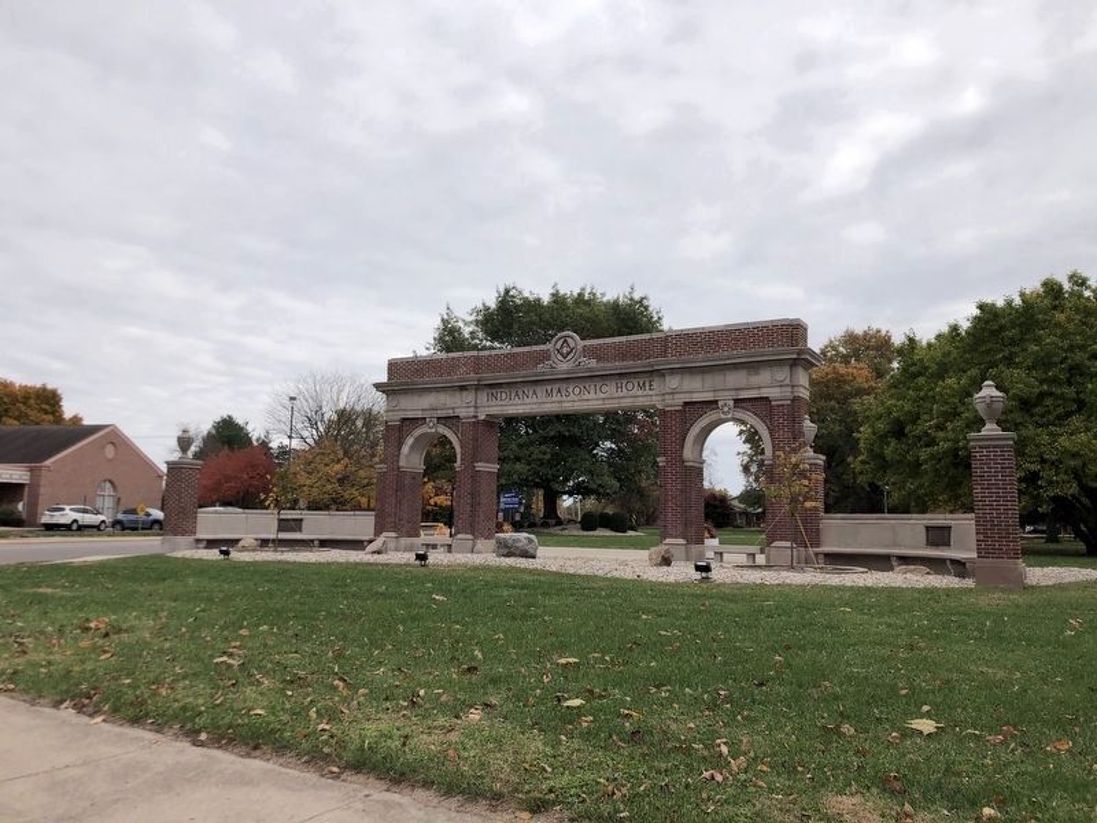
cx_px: 548
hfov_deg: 63.4
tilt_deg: +8.8
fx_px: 887
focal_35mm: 28
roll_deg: -0.5
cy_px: 412
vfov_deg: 49.7
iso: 20
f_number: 1.8
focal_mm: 4
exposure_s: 1/2000
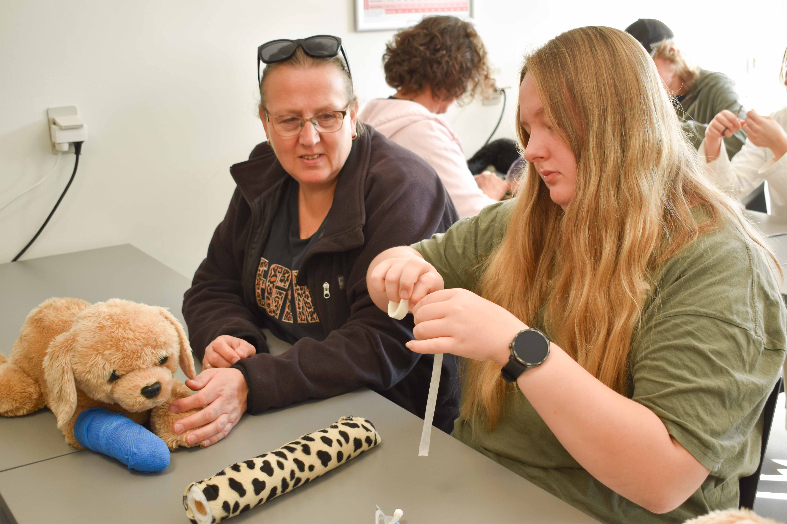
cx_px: 394
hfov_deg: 43.6
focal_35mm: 45
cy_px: 262
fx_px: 984
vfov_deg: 29.9
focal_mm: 30
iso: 400
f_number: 4.2
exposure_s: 1/80
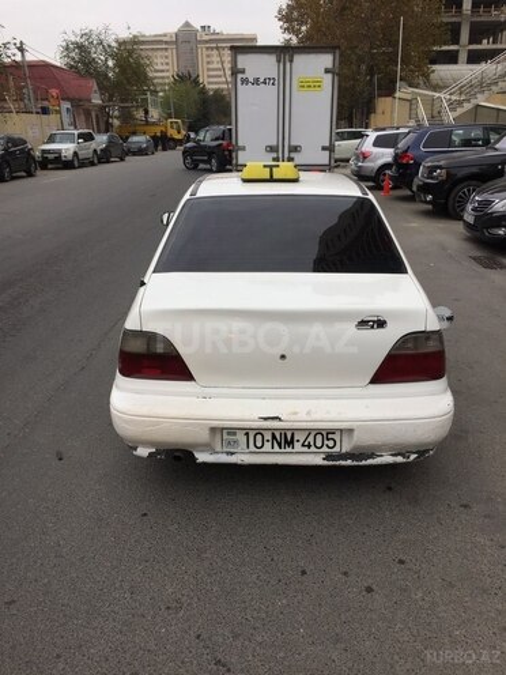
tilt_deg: -19.1
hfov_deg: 48.2
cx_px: 253
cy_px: 338
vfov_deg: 61.7
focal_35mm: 29
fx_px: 565
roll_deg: +0.7
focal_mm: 4.15
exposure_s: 1/338
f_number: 2.2
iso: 32
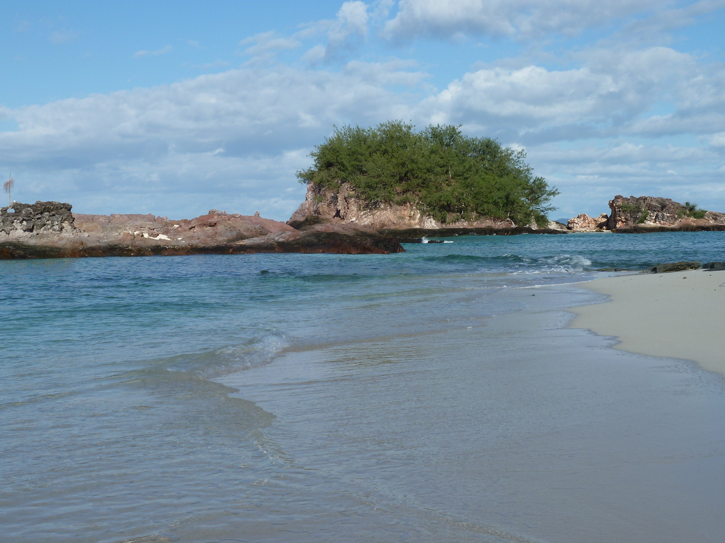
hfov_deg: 34.9
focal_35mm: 55
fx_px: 1152
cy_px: 272
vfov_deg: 26.6
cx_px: 362
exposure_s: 1/500
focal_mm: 9.1
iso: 80
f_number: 5.6
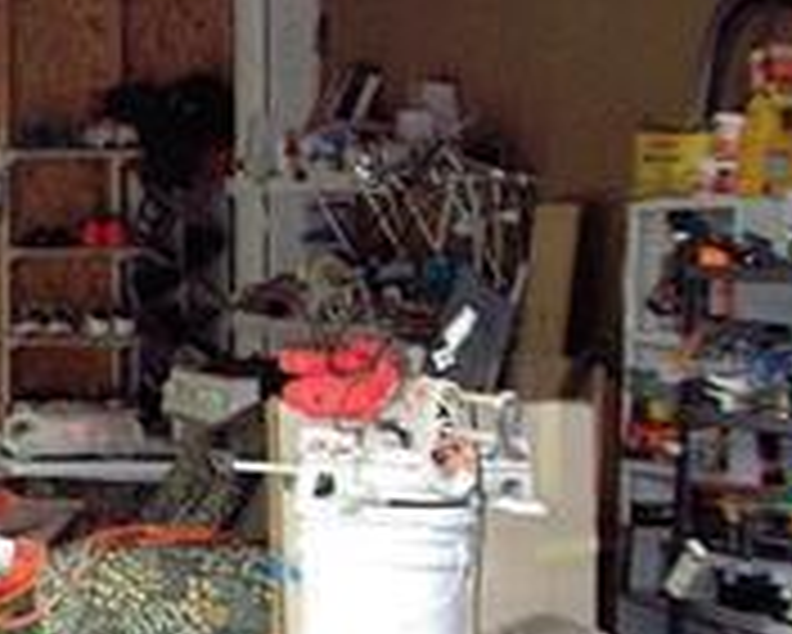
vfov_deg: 11.3
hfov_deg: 13.0
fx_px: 3166
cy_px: 638
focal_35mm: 135
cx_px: -580
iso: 100
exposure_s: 1/50
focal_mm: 6.2
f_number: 2.7
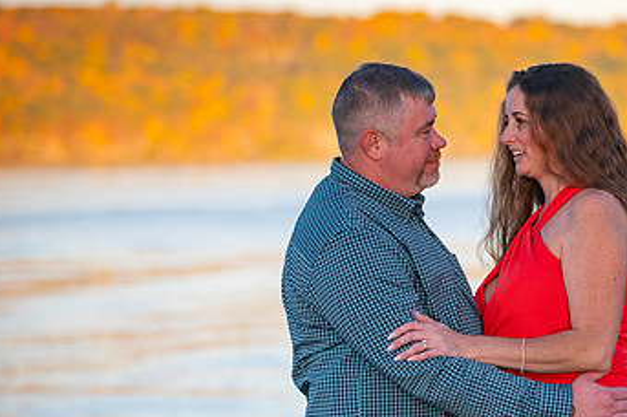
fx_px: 3236
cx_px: 517
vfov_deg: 7.4
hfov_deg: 11.0
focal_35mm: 186
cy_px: 263
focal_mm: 110
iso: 640
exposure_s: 1/6400
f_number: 2.8
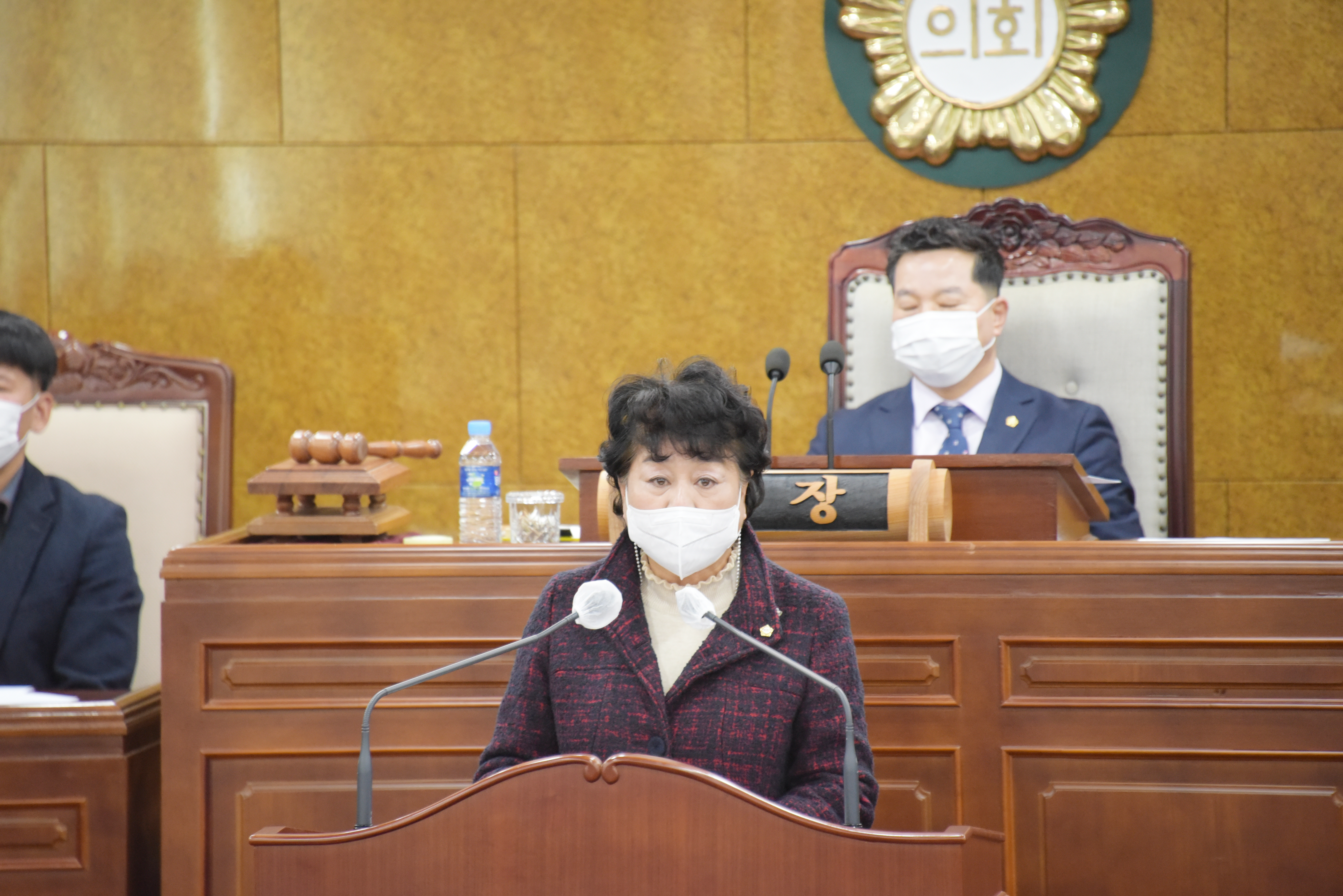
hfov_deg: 6.9
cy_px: 448
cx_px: 672
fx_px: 11195
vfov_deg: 4.6
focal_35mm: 300
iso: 3600
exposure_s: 1/200
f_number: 5.6
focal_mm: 300
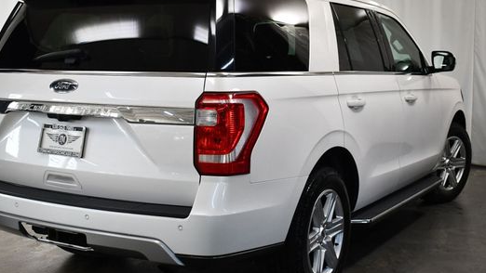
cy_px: 139
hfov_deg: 38.5
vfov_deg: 22.2
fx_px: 696
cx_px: 221
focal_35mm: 54
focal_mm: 21
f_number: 3.8
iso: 800
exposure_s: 1/200
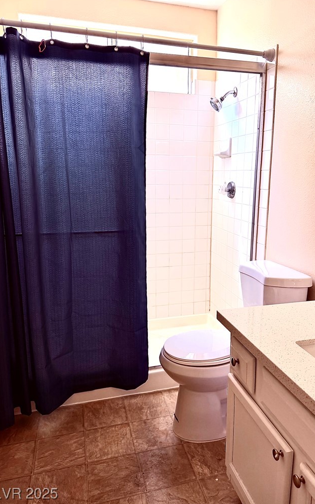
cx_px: 183
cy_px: 250
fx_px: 357
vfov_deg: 70.4
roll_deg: -0.4
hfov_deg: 47.4
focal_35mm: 26
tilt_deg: -12.1
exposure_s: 1/121
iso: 160
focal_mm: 6.76
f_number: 1.78
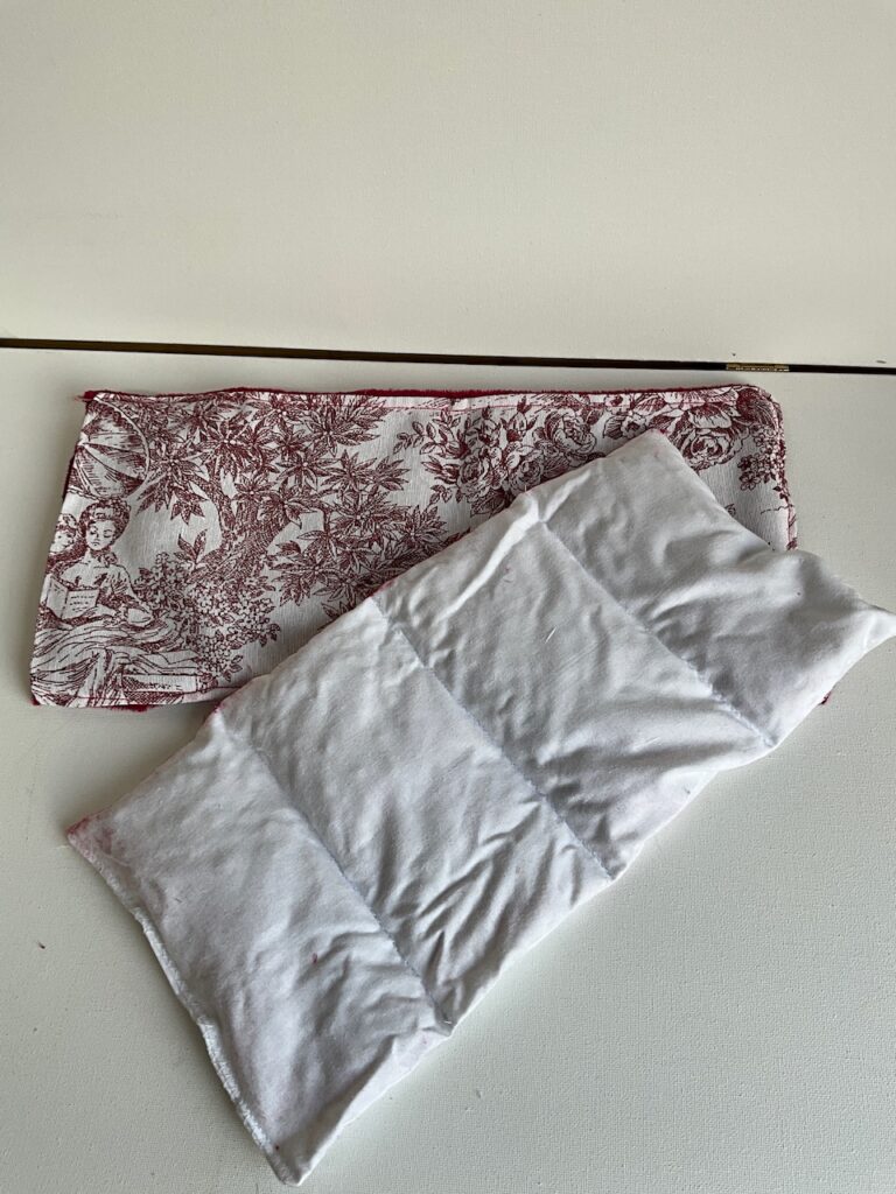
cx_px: 448
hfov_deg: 48.2
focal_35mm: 29
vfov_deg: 61.7
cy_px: 597
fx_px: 1001
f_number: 1.8
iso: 16
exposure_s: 1/126
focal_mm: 3
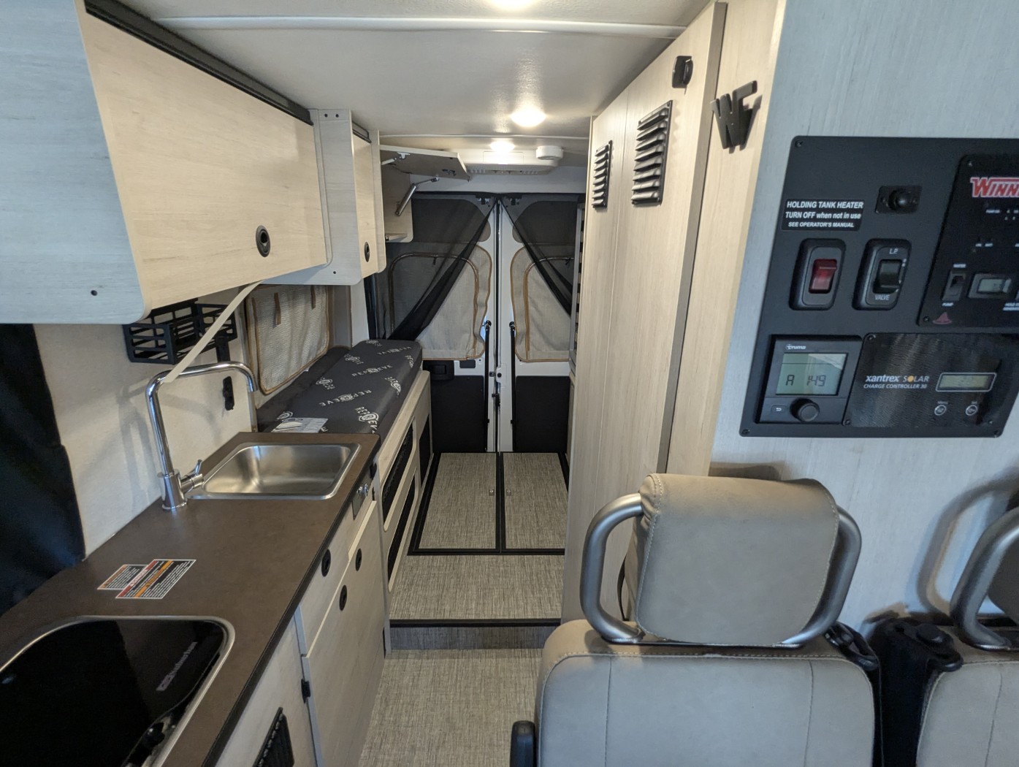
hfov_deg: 94.4
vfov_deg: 78.2
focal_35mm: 16
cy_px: 384
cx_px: 510
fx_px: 472
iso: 255
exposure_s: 1/61.8
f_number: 2.2
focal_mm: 2.35
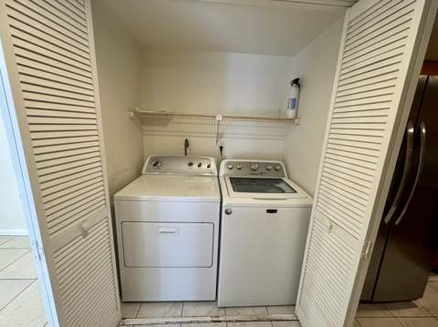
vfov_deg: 85.6
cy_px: 164
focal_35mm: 14
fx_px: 177
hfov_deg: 102.1
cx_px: 219
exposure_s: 1/120
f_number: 2.2
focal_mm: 2.22
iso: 250
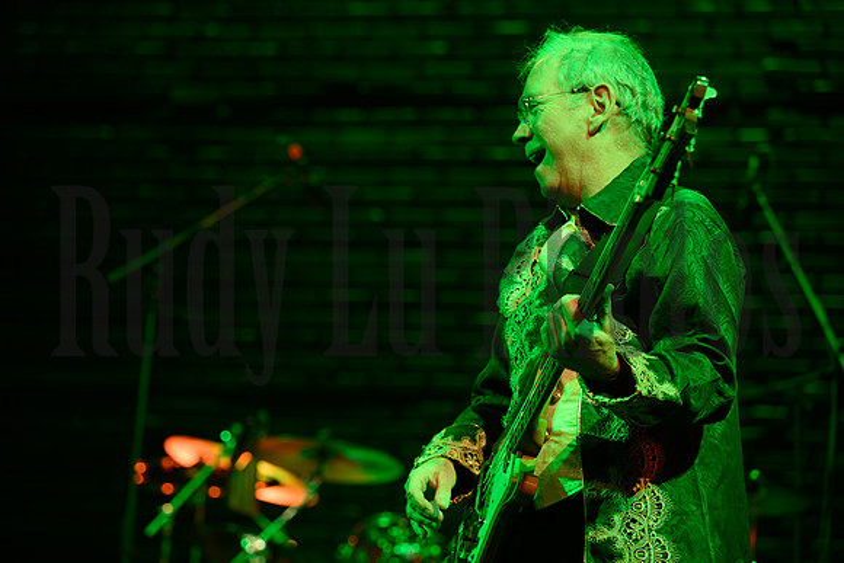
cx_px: 422
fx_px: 3517
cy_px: 282
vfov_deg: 9.2
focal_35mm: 150
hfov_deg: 13.7
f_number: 4
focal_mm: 150
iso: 6400
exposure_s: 1/200
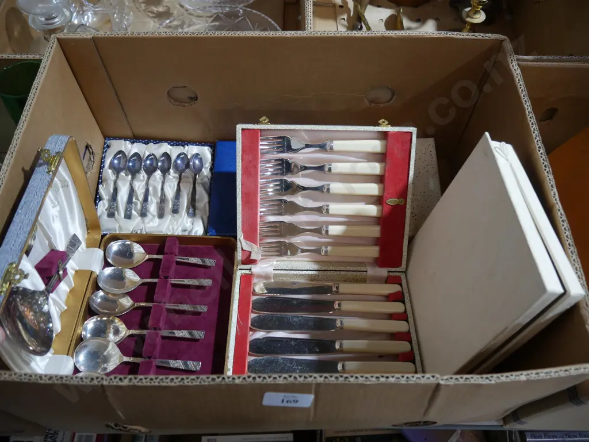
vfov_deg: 49.8
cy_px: 221
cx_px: 294
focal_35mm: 28
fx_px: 477
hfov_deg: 63.4
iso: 500
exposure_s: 1/60
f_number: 3.5
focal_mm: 14
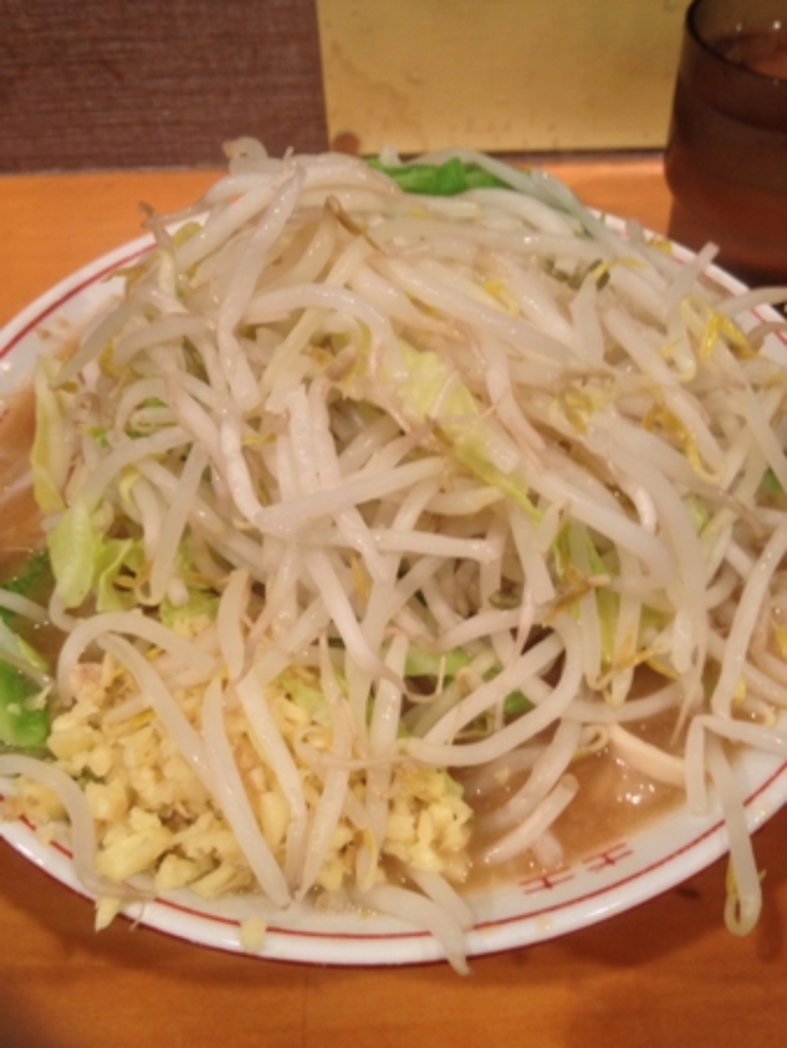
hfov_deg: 40.7
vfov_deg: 52.6
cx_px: 394
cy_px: 524
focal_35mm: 35
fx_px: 1060
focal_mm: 4.28
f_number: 2.4
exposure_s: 1/20
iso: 125
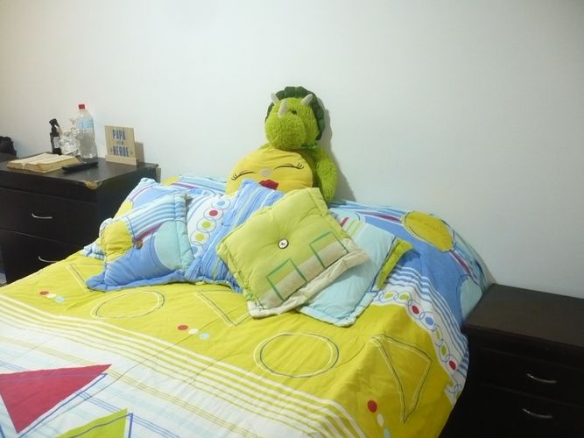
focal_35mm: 35
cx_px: 292
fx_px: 590
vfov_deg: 40.7
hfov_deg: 52.6
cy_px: 219
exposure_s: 1/30
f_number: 2.8
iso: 400
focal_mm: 5.8
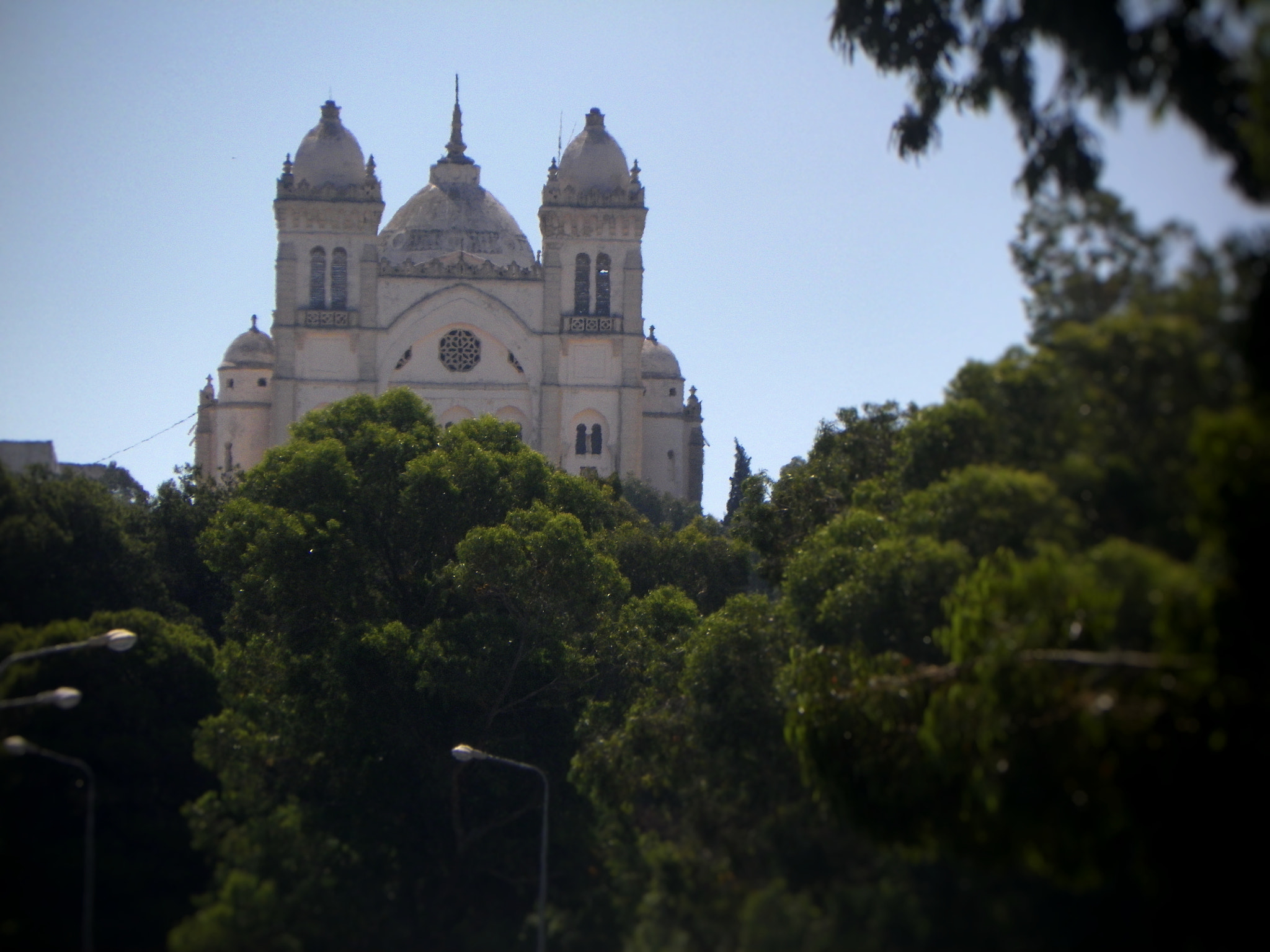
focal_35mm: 443
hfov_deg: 4.5
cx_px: 635
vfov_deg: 3.4
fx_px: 16253
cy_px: 476
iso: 64
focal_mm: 78.8
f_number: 5
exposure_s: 1/500
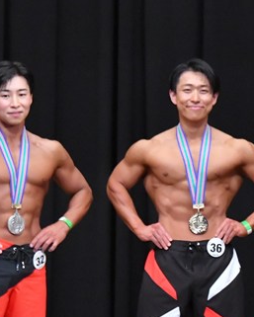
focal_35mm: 509
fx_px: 4781
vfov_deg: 3.8
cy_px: 222
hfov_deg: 3.0
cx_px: 211
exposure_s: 1/400
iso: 8000
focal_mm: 150
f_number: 5.6
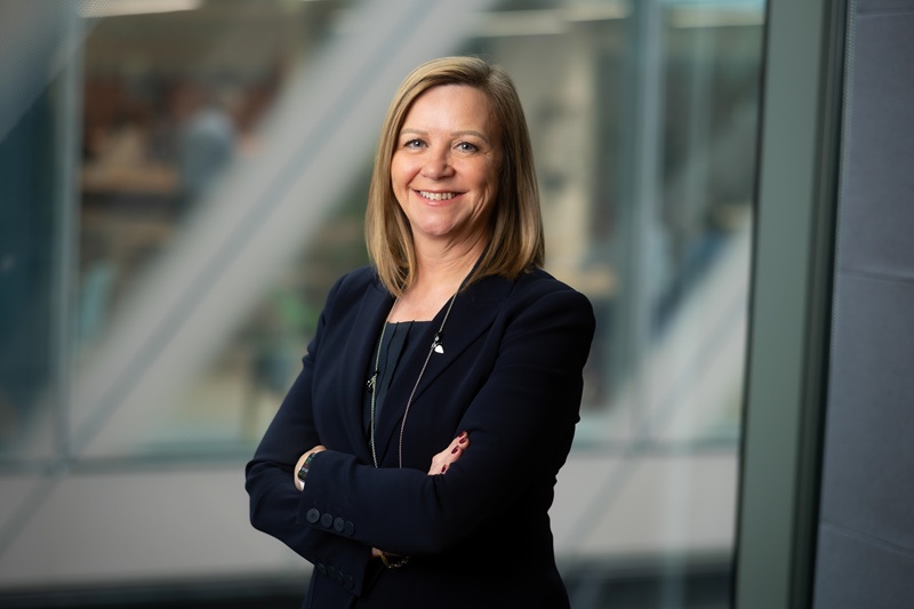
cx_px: 457
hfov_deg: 22.6
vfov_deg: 15.2
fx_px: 2284
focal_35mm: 90
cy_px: 304
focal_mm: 90
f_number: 2
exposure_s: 1/180
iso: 400
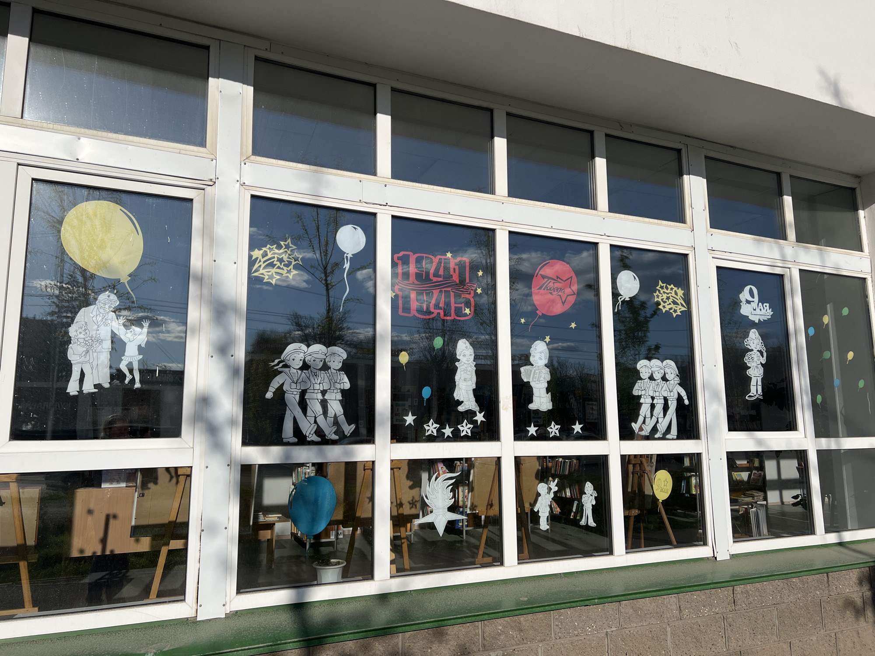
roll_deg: +0.3
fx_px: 657
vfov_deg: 53.1
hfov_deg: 67.3
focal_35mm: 26
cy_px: 328
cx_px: 438
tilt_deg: +9.9
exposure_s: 1/9434
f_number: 1.5
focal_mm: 5.7
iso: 50
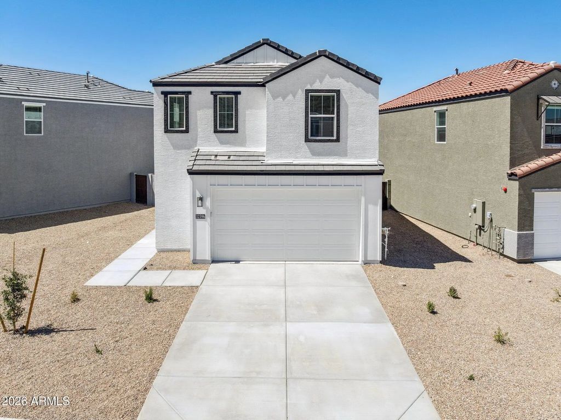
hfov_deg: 71.6
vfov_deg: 56.8
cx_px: 280
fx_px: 389
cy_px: 210
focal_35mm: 24
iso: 100
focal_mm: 12.3
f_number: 6.3
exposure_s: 1/400
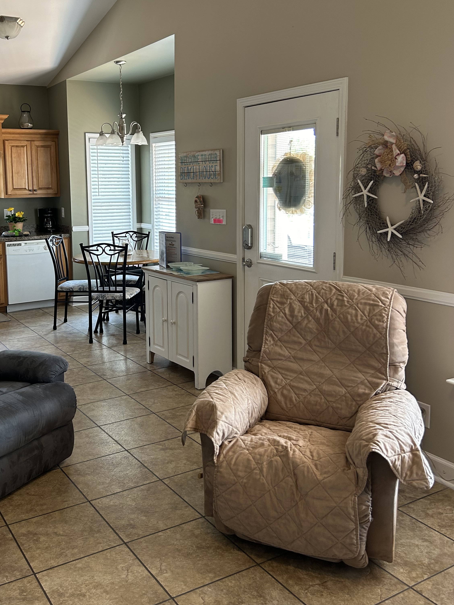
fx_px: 612
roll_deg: +1.0
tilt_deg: -6.2
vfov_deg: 52.3
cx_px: 159
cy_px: 248
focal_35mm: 35
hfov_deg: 40.3
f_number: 1.5
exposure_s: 1/121
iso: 125
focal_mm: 5.7
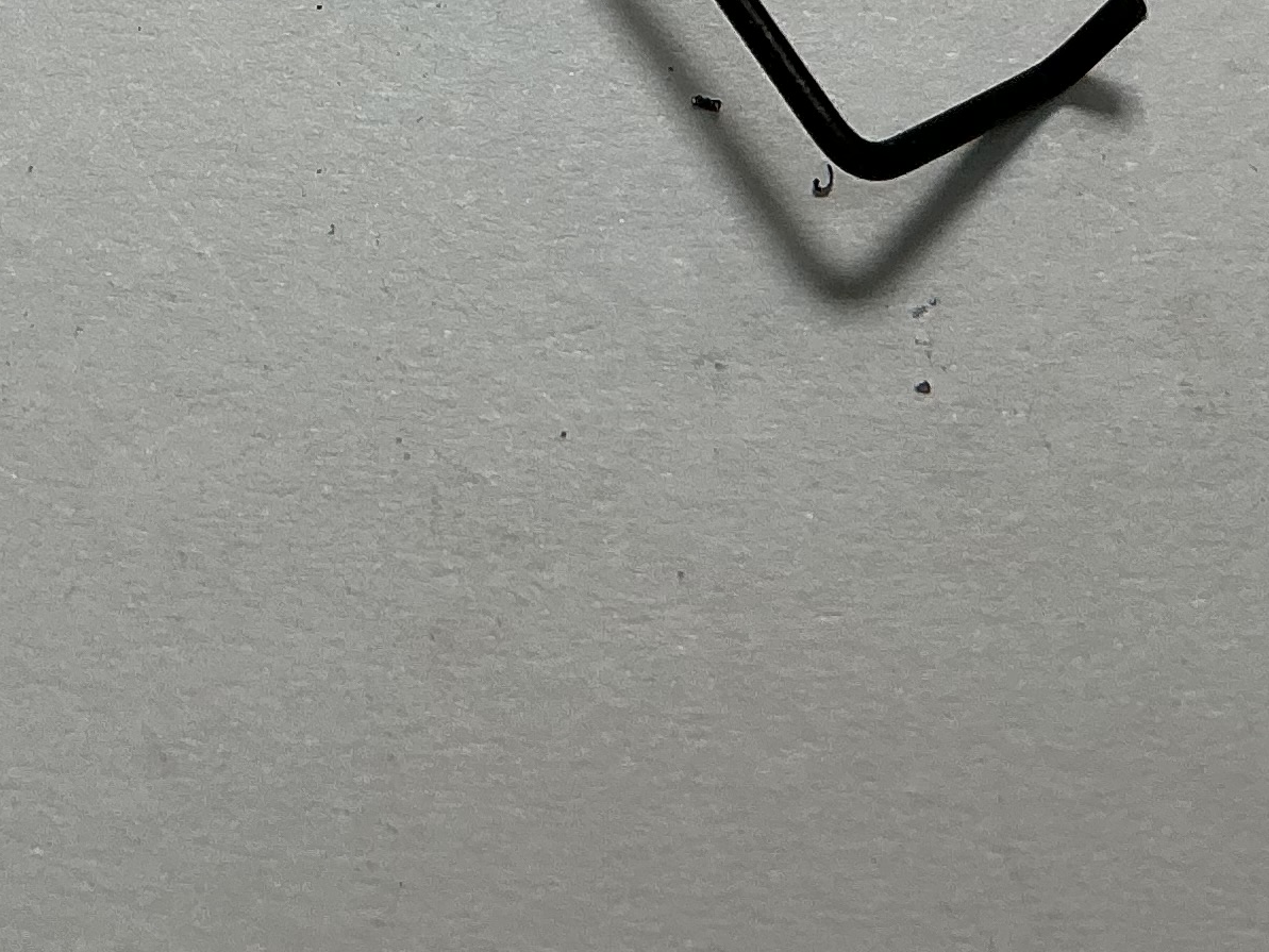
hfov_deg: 19.9
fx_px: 3593
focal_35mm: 98
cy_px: -546
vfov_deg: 14.0
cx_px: 396
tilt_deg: -64.1
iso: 25
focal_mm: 3
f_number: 1.8
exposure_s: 1/375
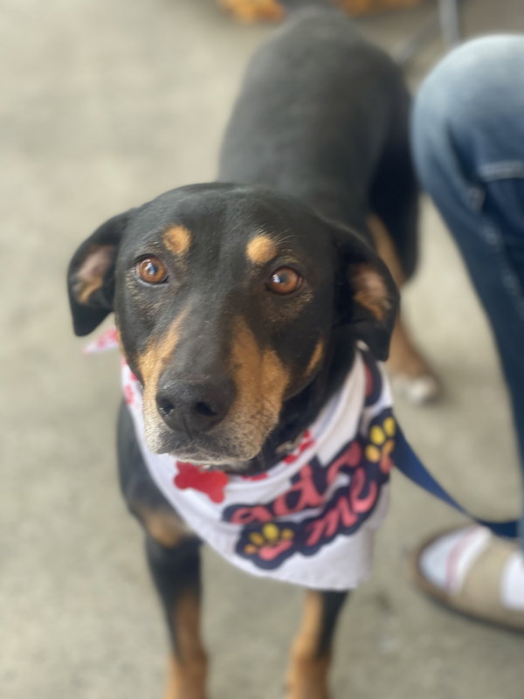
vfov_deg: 30.3
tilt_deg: -44.9
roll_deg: -3.8
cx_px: 262
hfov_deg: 22.9
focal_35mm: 64
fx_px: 1292
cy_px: 350
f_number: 2.2
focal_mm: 7.5
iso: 50
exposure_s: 1/121
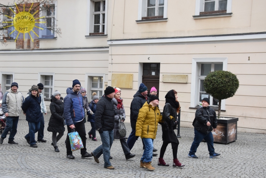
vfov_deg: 26.5
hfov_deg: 38.9
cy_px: 89
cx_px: 133
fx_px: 377
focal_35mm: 51
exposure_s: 1/250
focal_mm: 34
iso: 1600
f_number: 8
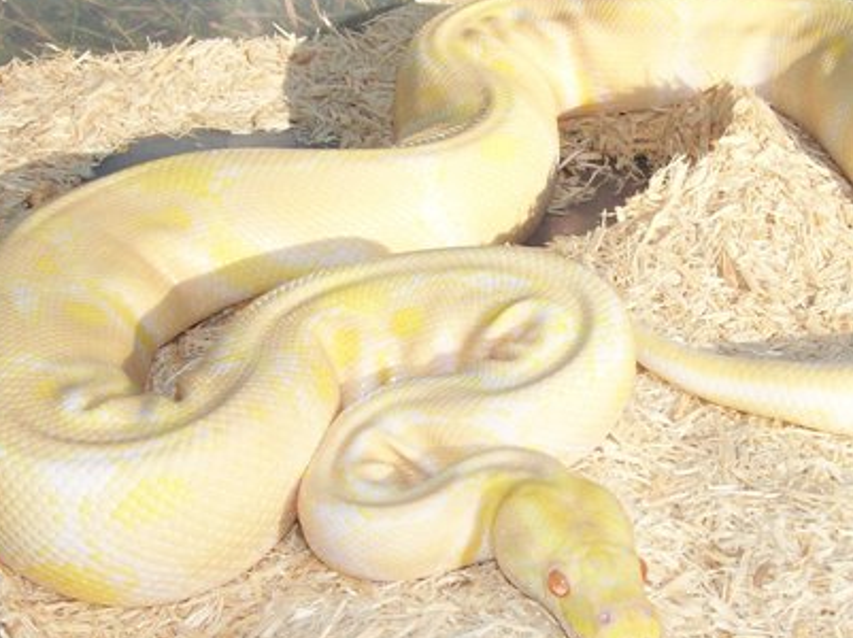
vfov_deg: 22.9
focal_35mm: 64
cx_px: 523
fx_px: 1576
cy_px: 332
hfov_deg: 30.2
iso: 140
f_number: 4.8
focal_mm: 6
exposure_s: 1/1401
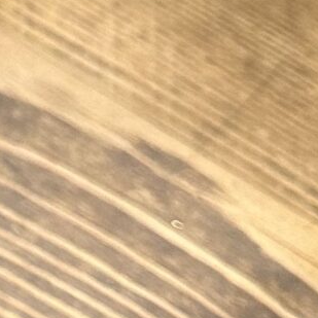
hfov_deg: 8.5
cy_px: -81
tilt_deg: -56.2
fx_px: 1829
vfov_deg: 9.8
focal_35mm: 176
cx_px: -595
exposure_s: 1/60
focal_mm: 6.86
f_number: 1.78
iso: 200
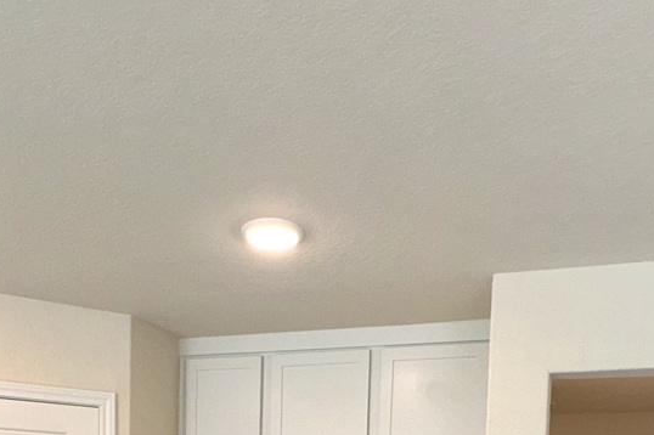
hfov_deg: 49.6
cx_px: 316
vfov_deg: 27.8
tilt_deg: -4.4
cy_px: 578
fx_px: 708
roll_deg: -0.6
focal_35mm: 39
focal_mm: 2.22
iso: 64
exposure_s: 1/122
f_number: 2.2
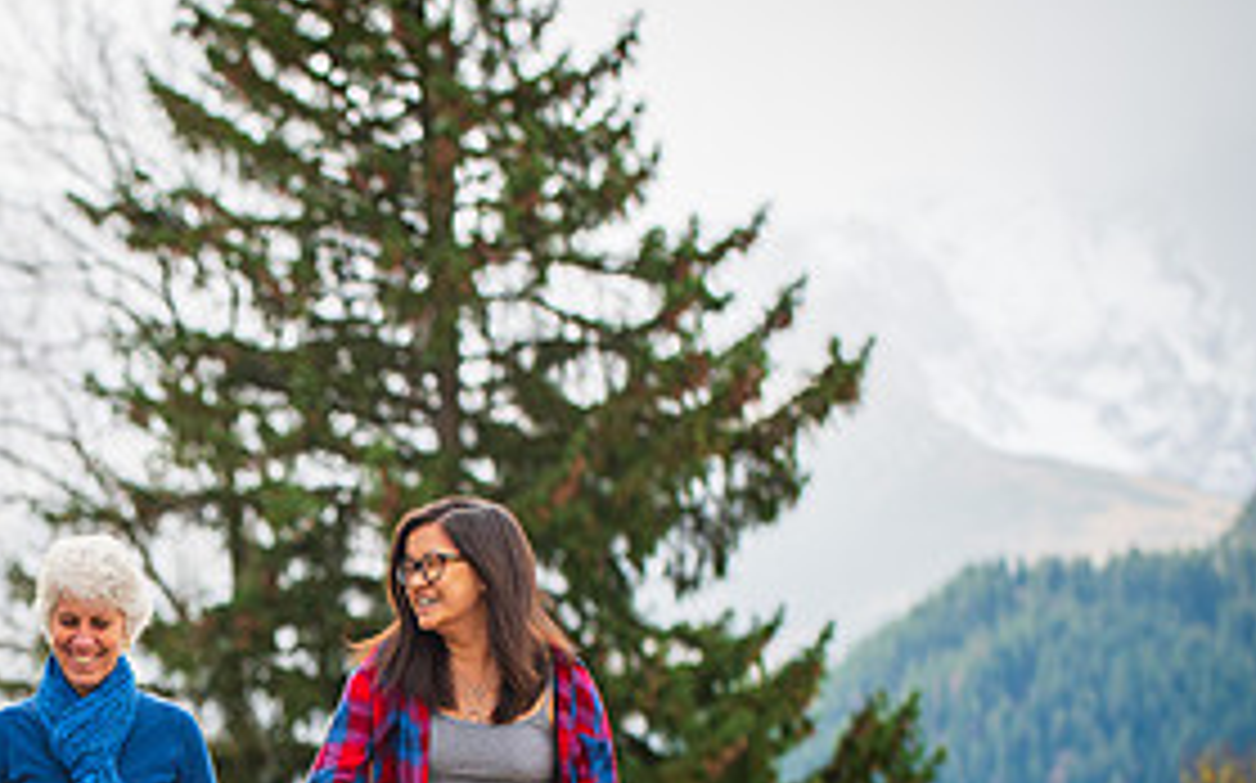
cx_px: 108
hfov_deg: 9.0
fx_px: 7971
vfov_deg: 5.6
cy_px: 772
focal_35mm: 233
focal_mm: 110
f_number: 4
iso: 500
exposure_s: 1/1000
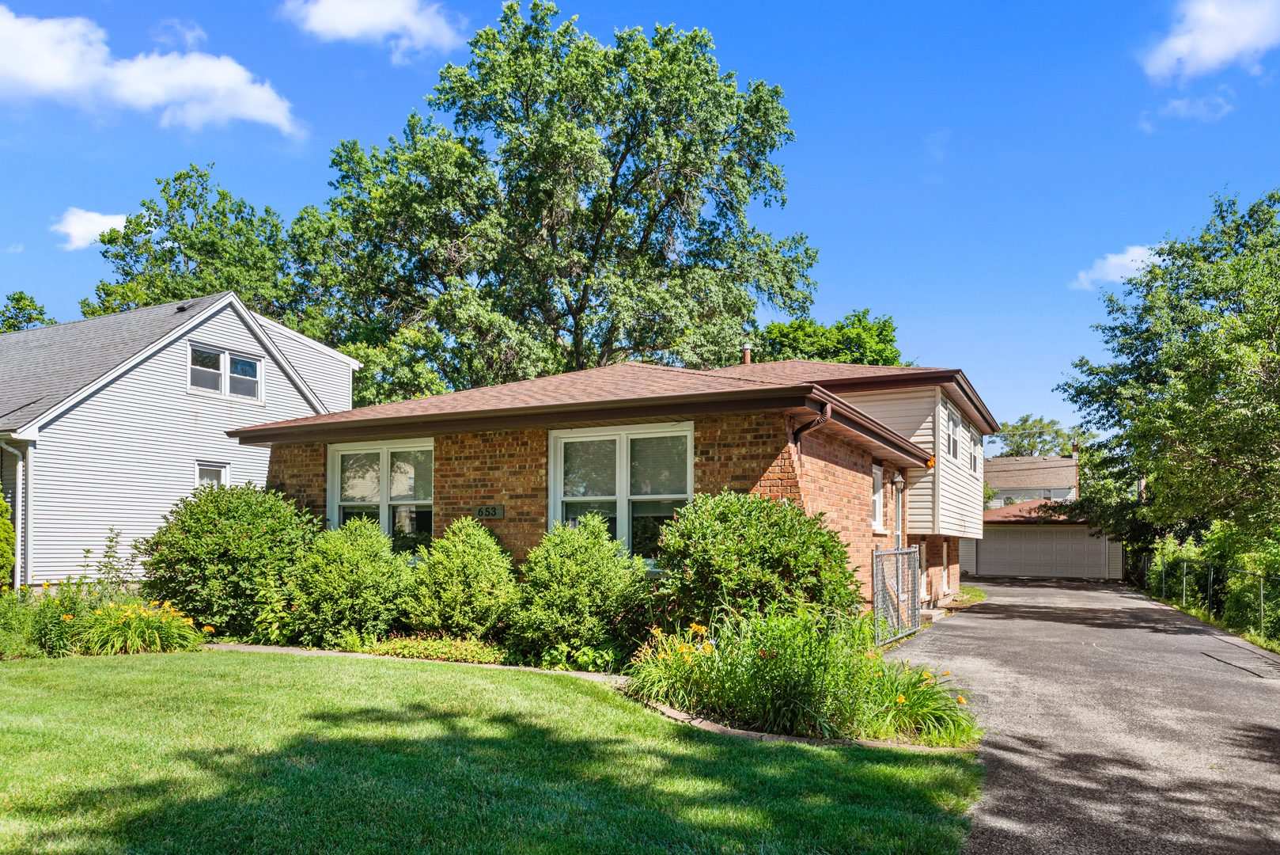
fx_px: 854
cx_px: 640
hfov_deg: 73.7
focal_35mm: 24
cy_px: 428
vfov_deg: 53.2
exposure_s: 1/640
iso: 160
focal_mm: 24
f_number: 10
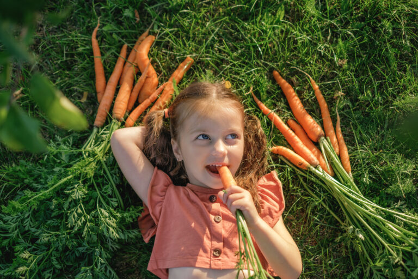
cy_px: 140
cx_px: 209
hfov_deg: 37.5
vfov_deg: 25.5
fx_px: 615
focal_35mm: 53
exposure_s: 1/800
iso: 160
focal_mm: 35
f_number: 2
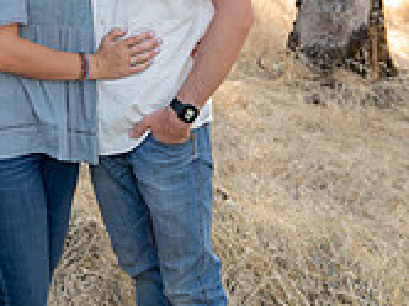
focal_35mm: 81
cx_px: 76
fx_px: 956
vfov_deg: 17.3
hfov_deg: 23.8
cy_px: -59
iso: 500
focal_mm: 31
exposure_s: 1/100
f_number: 3.5
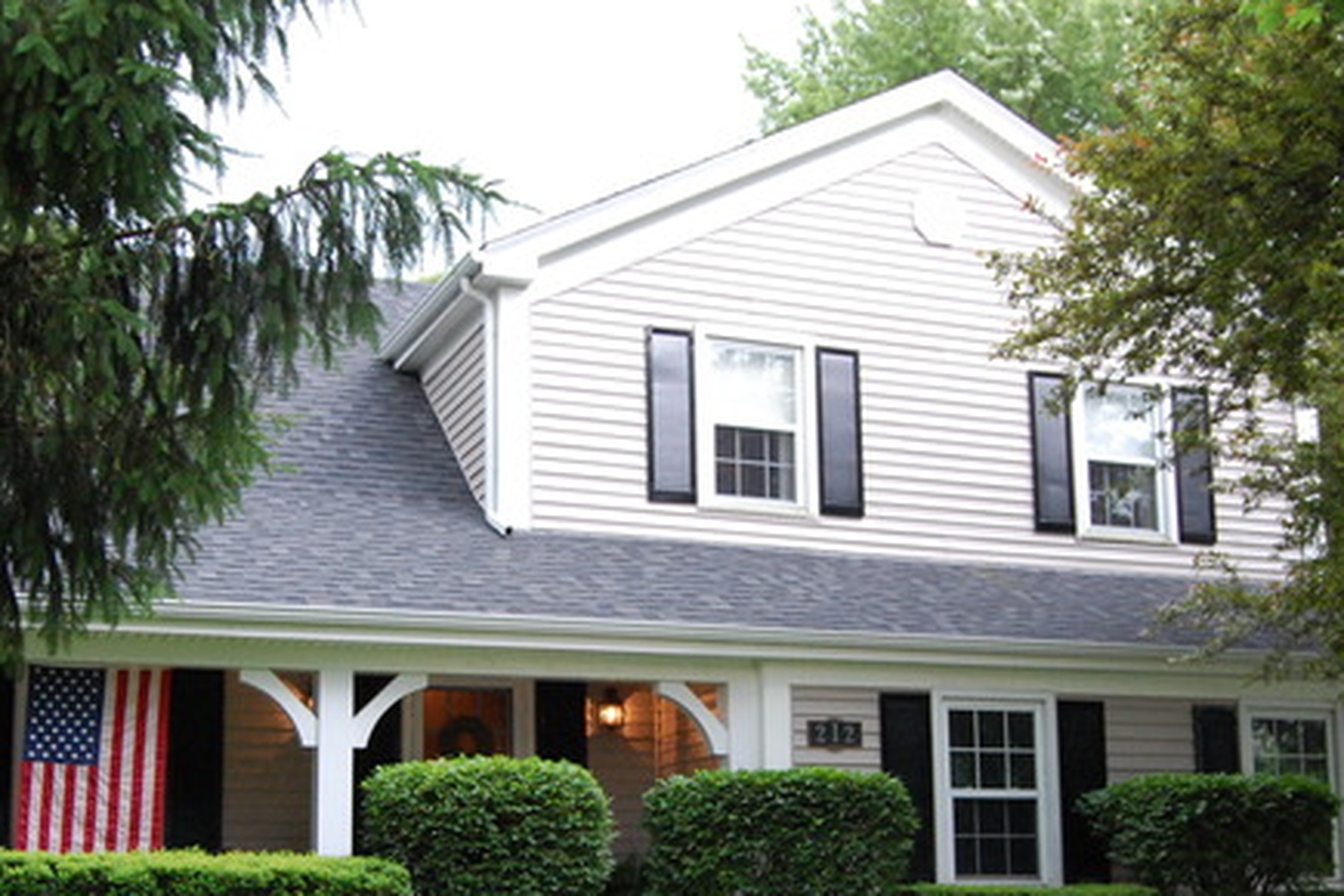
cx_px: 590
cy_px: 636
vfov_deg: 26.4
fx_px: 1894
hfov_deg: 39.0
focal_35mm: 51
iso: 1600
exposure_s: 1/100
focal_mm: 23
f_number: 5
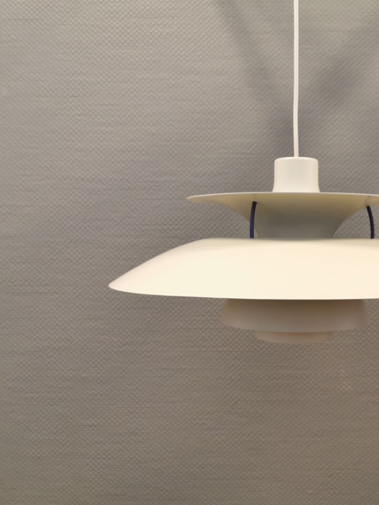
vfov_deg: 50.1
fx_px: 540
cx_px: 290
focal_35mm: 37
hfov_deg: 37.6
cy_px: 248
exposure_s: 1/50
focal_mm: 5.56
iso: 160
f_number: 1.6
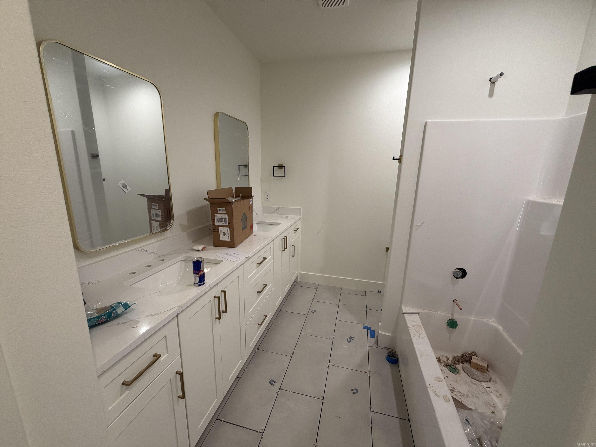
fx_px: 241
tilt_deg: -12.6
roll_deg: -0.9
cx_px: 298
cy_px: 224
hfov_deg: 102.1
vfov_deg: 85.7
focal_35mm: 14
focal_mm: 2.22
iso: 250
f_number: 2.2
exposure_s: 1/120
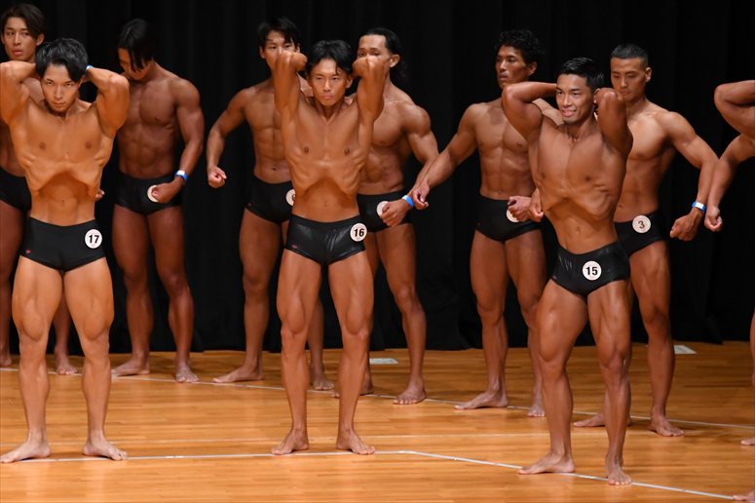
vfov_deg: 5.1
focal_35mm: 270
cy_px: 252
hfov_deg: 7.6
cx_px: 378
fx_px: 5660
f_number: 5.6
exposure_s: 1/400
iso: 4000
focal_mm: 180
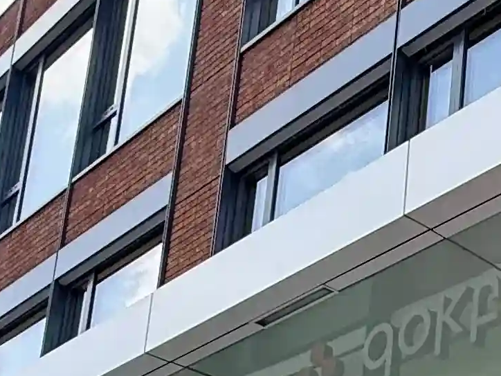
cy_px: 633
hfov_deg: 21.3
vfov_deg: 16.4
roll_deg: -1.0
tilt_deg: +12.6
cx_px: 736
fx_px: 1129
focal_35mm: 78
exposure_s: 1/368
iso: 50
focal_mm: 2.22
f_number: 2.2
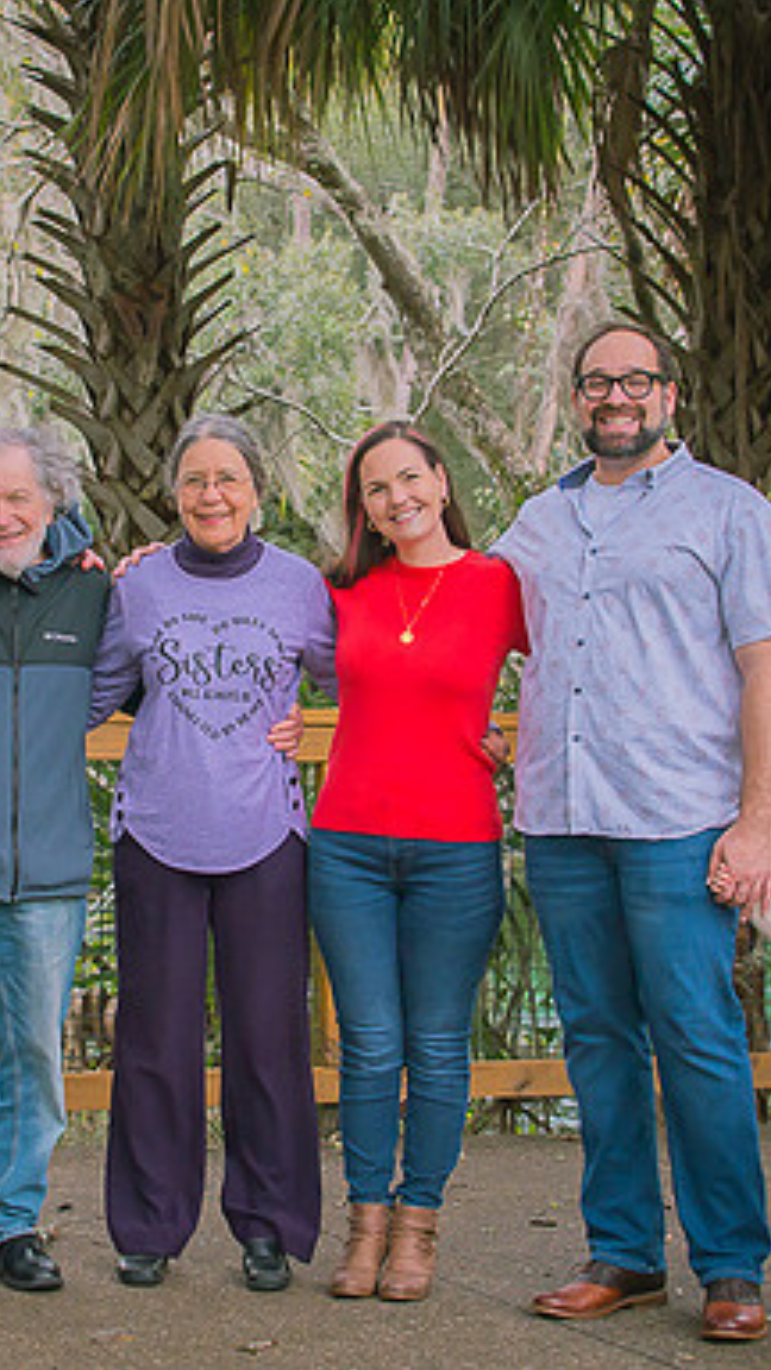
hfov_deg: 12.6
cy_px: 629
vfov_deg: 22.2
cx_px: 158
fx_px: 3489
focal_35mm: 96
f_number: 5
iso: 200
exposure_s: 1/400
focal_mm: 35
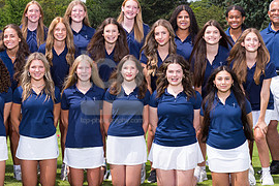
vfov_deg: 11.0
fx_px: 969
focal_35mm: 125
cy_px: 77
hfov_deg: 16.4
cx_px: 102
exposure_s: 1/250
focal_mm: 48
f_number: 6.3
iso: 50
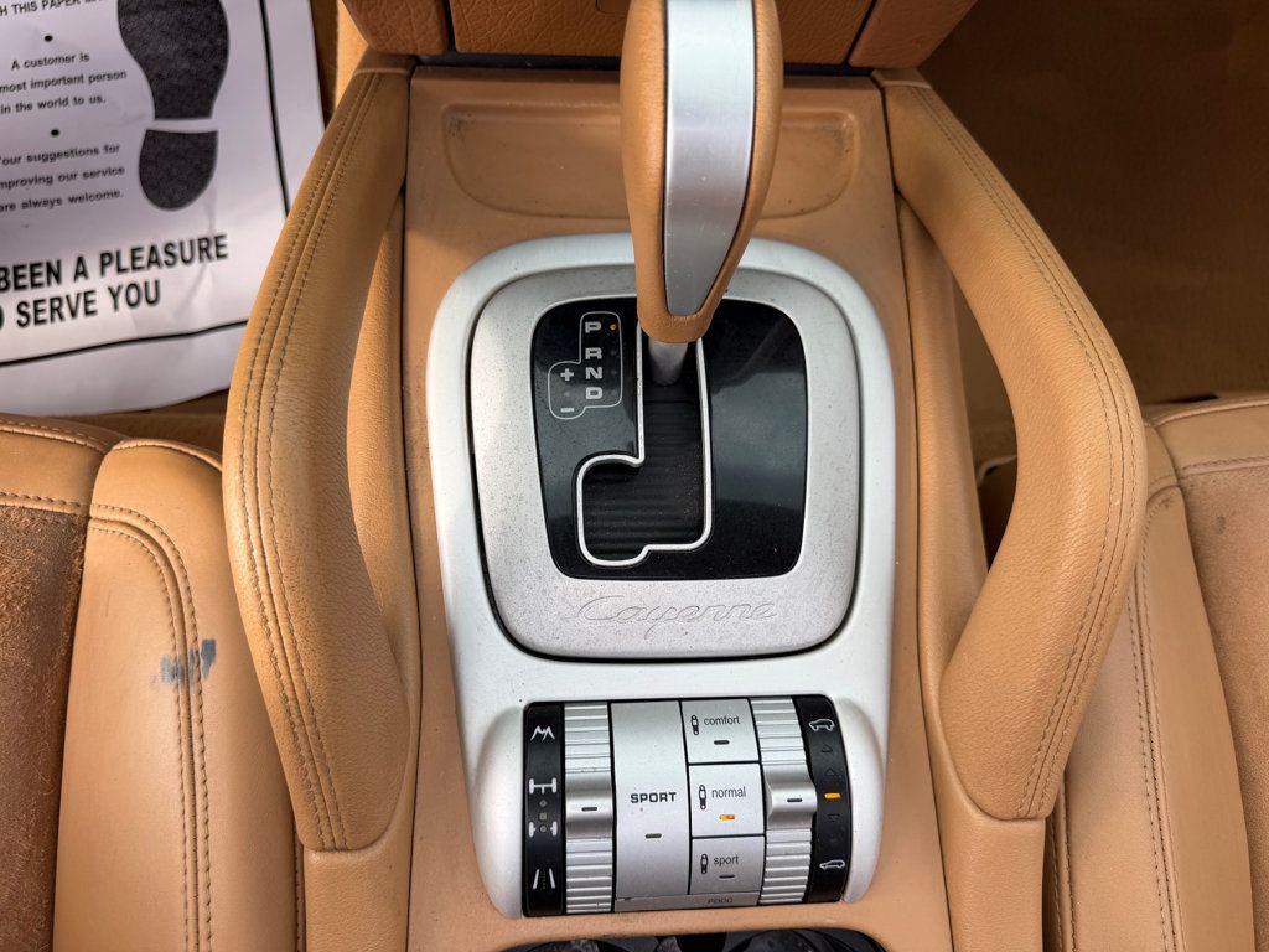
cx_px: 634
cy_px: 476
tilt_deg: -76.8
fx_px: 880
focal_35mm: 24
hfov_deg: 71.6
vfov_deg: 56.8
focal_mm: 6.76
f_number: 1.78
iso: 80
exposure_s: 1/708
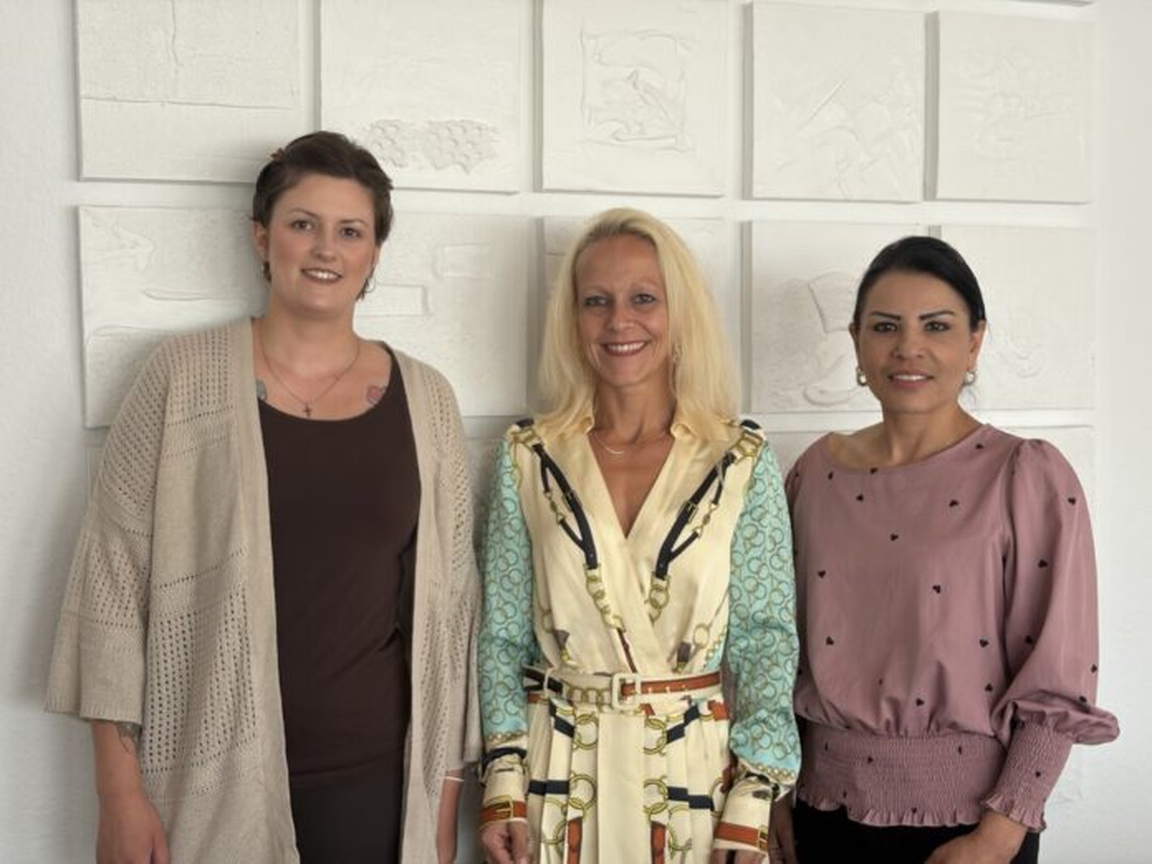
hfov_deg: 36.8
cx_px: 576
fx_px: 1731
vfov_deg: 28.0
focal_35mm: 52
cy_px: 432
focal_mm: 5.96
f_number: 1.6
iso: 64
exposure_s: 1/60
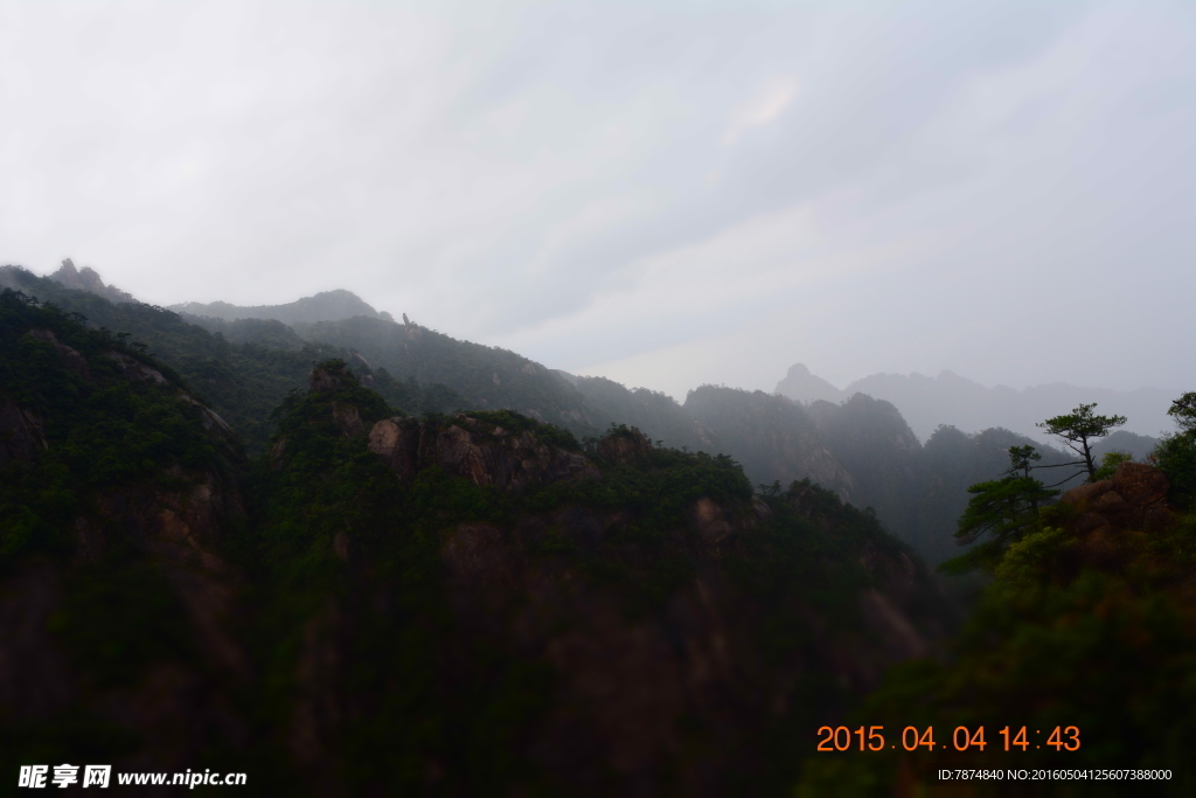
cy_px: 399
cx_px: 598
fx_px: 997
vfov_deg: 43.6
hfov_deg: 61.9
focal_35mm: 30
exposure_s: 1/60
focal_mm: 20
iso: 220
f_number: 10
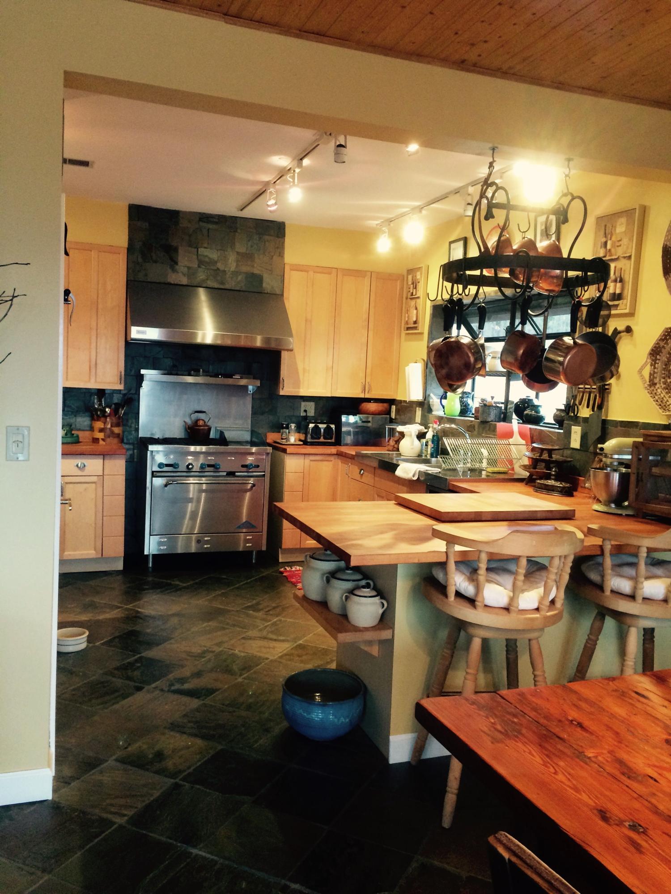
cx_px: 336
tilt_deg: -5.9
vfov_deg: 61.7
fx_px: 750
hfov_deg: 48.2
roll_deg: -0.8
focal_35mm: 29
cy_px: 447
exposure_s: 1/30
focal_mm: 4.15
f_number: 2.2
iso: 160
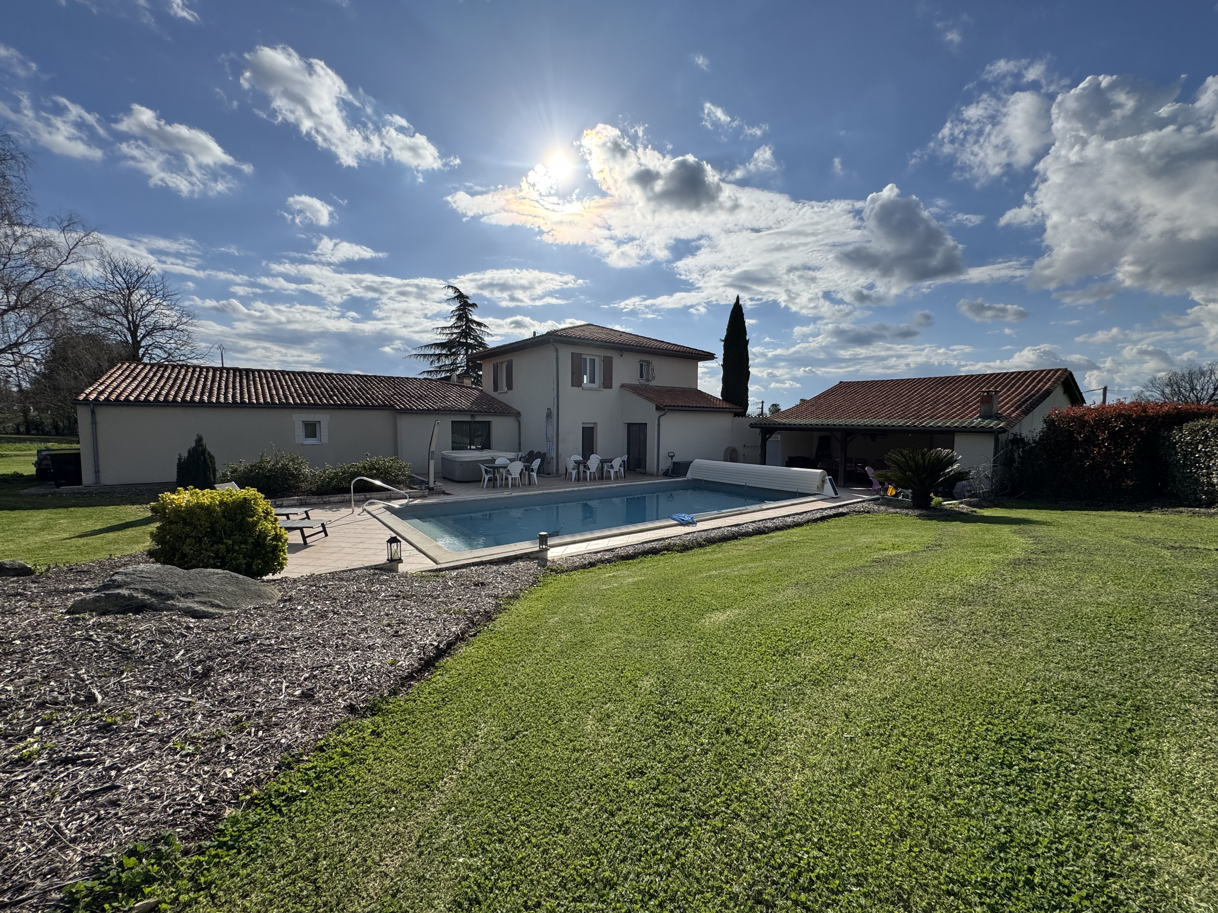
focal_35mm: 14
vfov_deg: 85.7
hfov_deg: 102.1
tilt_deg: -4.1
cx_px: 609
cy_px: 456
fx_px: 493
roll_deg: +0.0
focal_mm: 2.22
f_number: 2.2
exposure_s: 1/3906
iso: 40
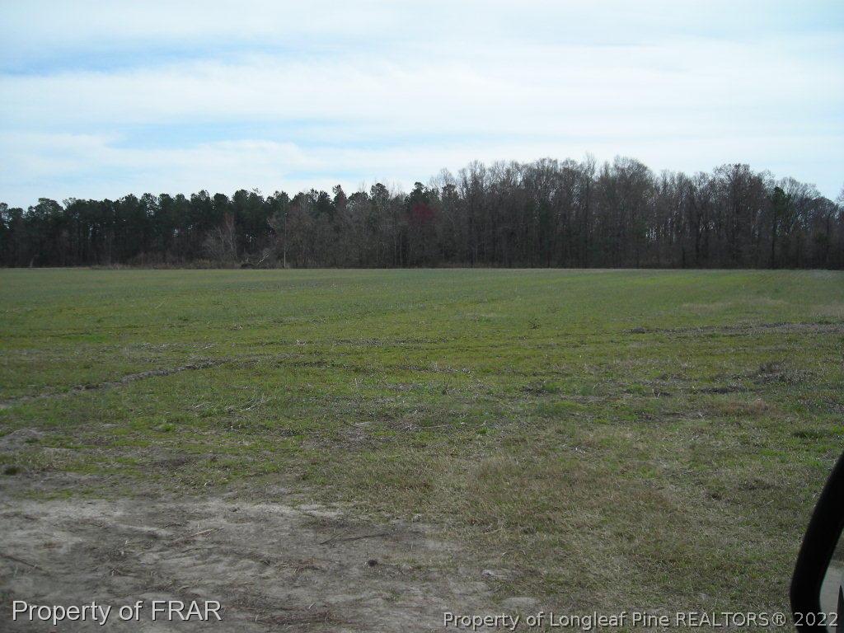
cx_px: 422
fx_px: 927
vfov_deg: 37.7
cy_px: 316
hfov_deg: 49.0
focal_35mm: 38
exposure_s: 1/181
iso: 50
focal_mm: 6.3
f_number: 6.4
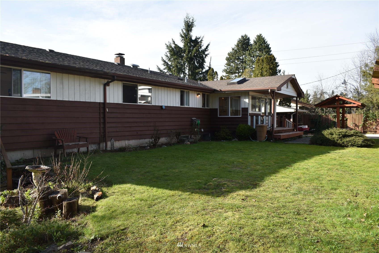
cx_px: 190
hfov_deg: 67.4
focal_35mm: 27
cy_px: 126
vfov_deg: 47.9
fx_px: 284
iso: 100
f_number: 6.3
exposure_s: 1/200
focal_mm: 18
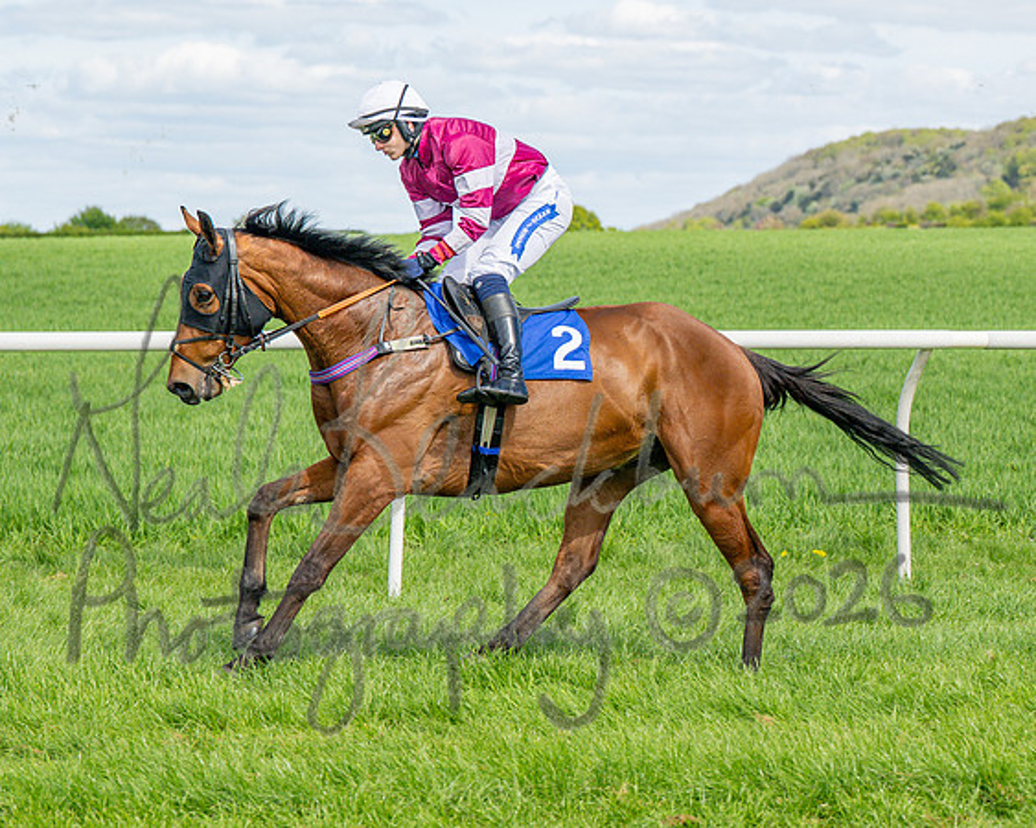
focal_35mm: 153
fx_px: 4691
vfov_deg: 10.1
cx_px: 403
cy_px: 461
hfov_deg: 12.6
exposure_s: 1/3200
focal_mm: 77
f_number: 4
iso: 400
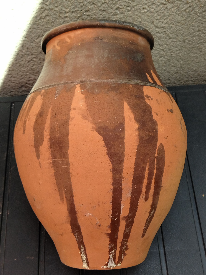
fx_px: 214
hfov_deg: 51.4
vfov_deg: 65.3
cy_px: 138
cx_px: 103
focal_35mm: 27
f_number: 1.79
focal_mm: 4.74
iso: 100
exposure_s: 1/393
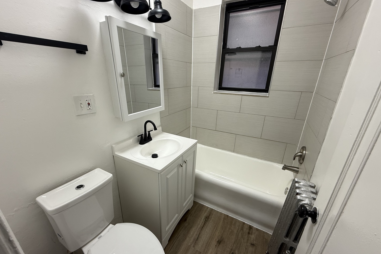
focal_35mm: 15
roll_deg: +1.3
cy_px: 135
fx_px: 159
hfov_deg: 100.4
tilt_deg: -19.6
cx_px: 187
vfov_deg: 77.2
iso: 100
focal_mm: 2.22
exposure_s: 1/120
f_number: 2.2
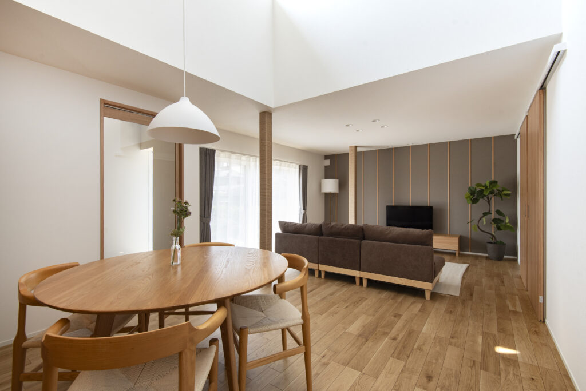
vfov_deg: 73.8
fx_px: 261
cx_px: 293
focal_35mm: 16
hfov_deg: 96.7
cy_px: 196
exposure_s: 1/20
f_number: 8
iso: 200
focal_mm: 16
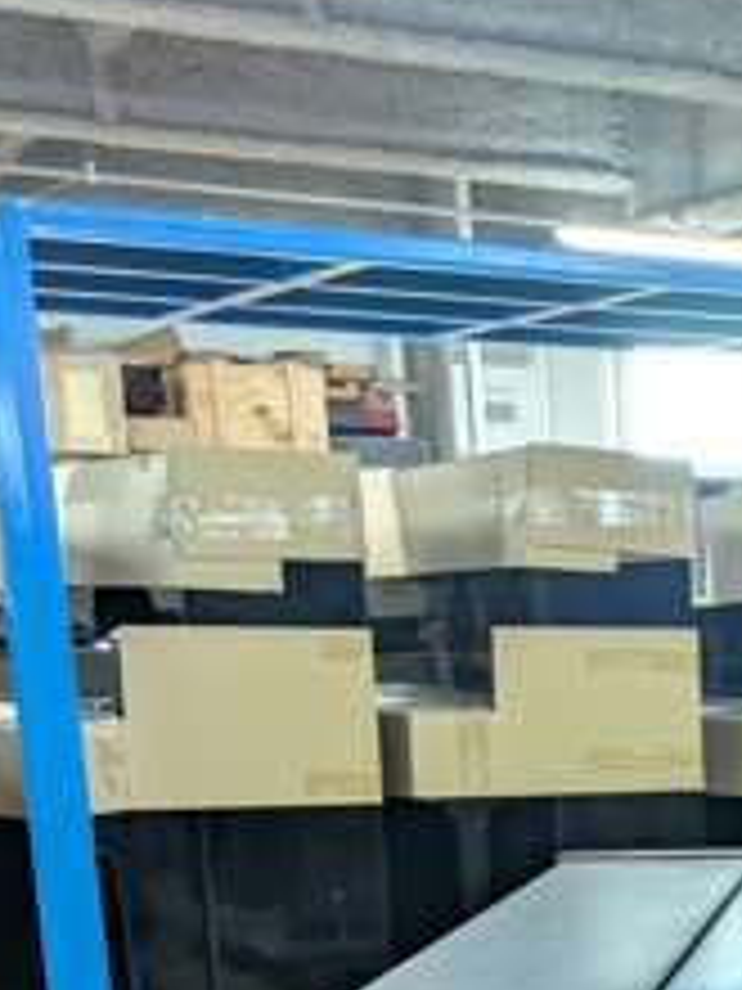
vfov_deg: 21.7
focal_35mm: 82
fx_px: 2344
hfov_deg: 17.0
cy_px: 1264
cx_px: 951
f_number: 1.89
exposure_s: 1/33.3
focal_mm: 5.43
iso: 264
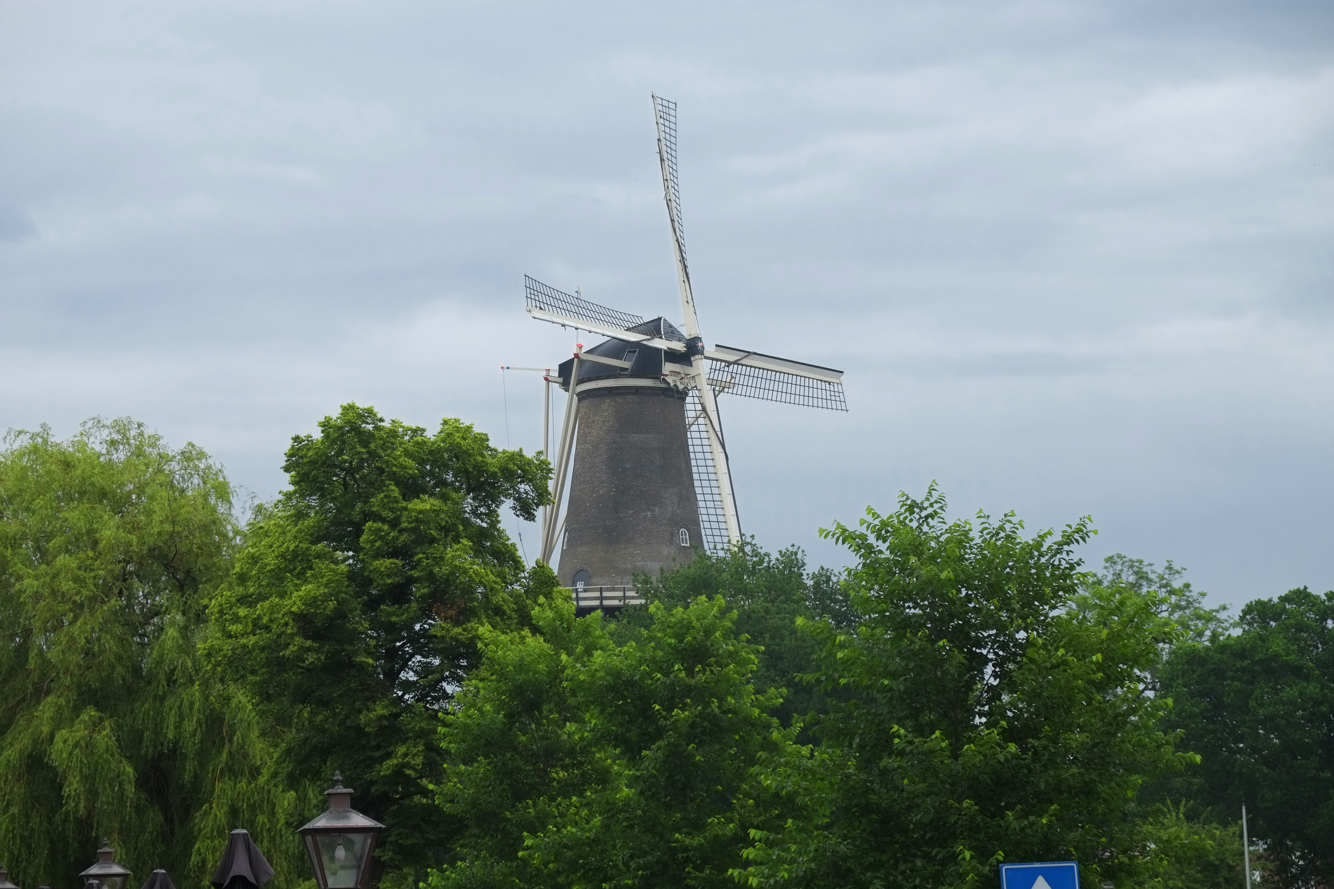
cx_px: 667
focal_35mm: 83
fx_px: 3075
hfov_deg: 24.5
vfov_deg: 16.5
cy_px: 444
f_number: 5.6
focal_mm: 55
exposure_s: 1/320
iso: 320
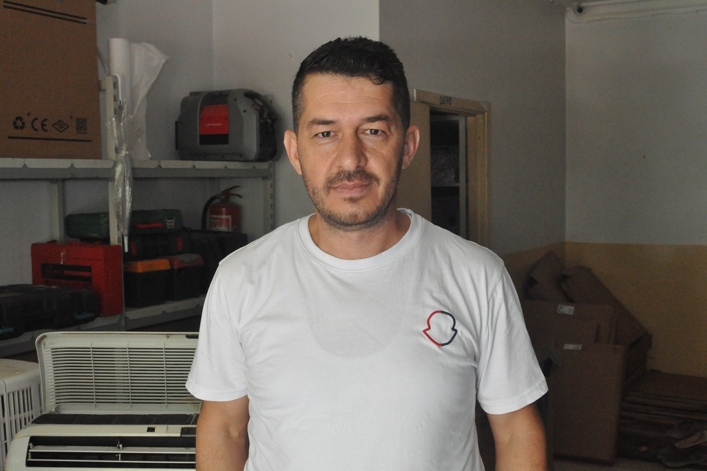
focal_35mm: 39
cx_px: 354
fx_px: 766
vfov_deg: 34.2
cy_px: 236
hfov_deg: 49.6
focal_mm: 26
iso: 3200
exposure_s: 1/80
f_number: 5.6
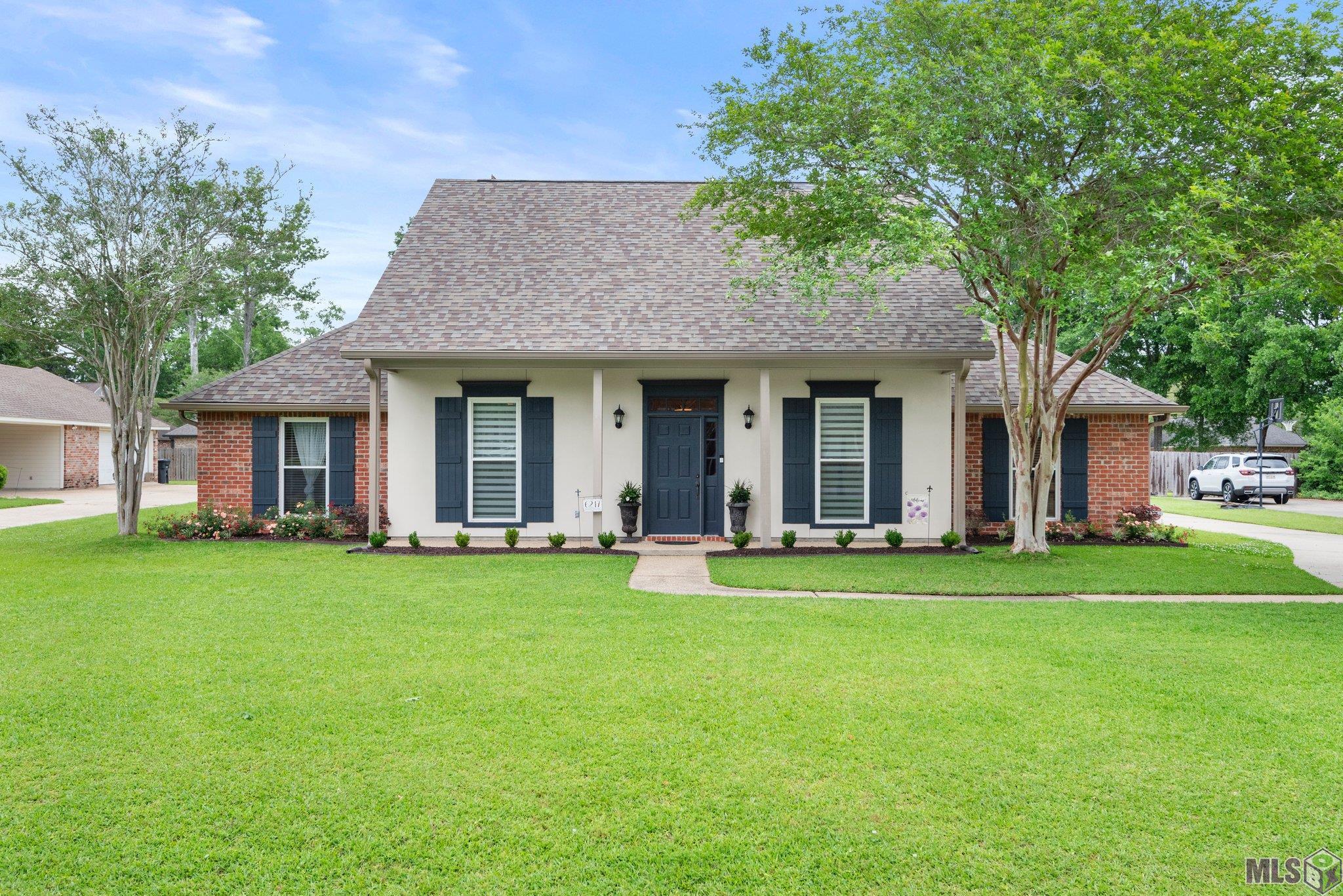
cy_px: 448
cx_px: 672
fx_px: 1119
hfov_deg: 61.9
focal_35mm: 30
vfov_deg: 43.6
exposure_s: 1/125
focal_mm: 30
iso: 640
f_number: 10
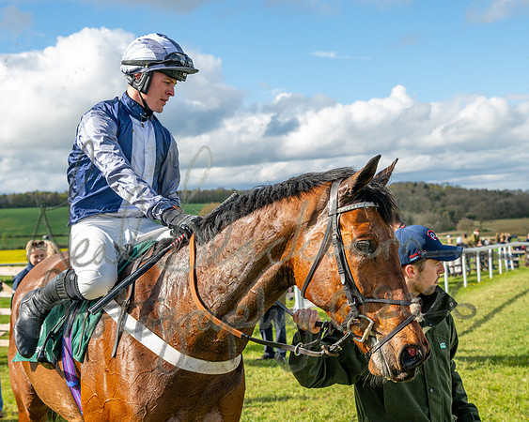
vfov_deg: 25.8
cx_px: 254
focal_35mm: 59
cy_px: 211
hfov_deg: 32.0
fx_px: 923
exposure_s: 1/1250
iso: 400
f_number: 4.5
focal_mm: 35
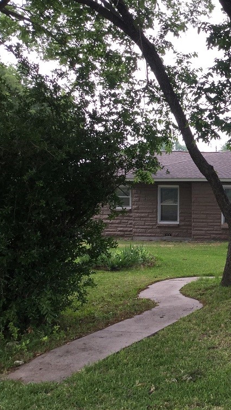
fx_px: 501
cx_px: 279
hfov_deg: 23.7
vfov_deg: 44.6
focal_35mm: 46
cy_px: 208
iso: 32
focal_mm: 3.3
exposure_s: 1/120
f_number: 2.4
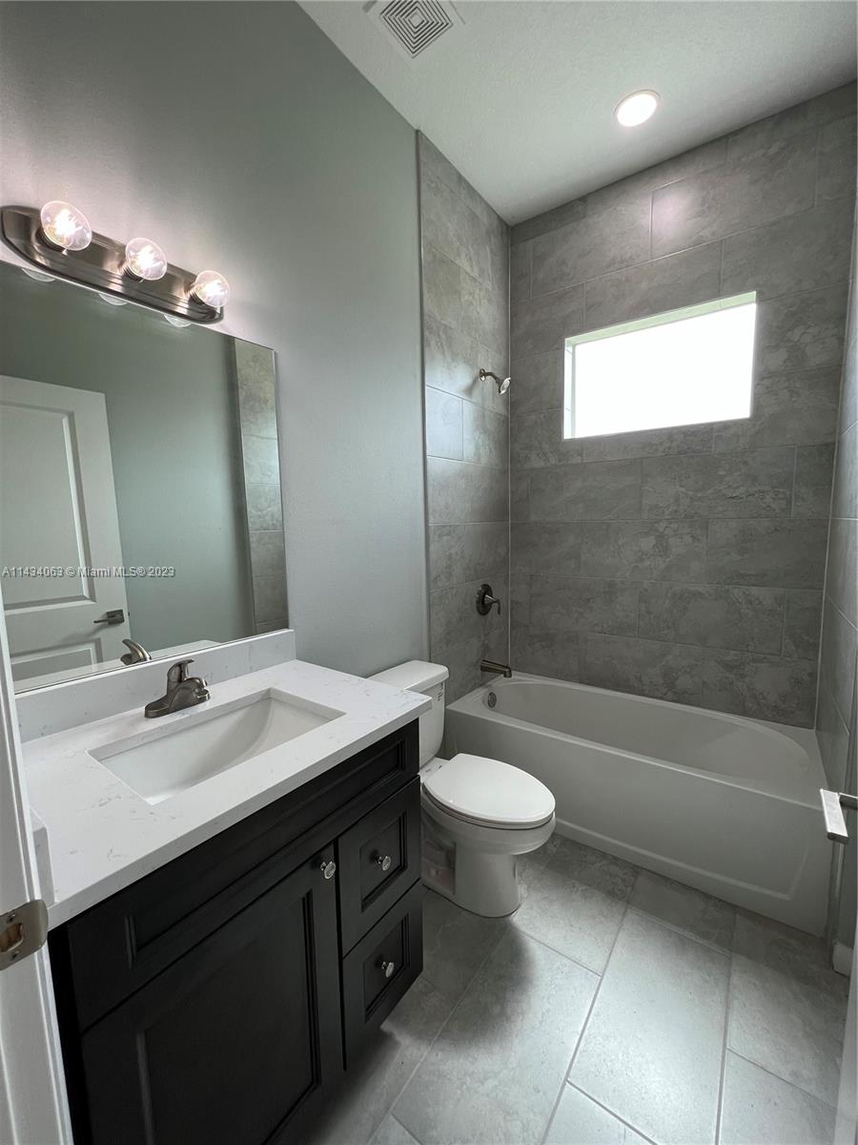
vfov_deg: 106.2
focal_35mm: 13
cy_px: 572
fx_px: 430
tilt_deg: -6.5
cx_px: 429
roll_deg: +1.3
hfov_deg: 89.9
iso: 64
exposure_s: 1/120
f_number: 1.8
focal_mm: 1.57
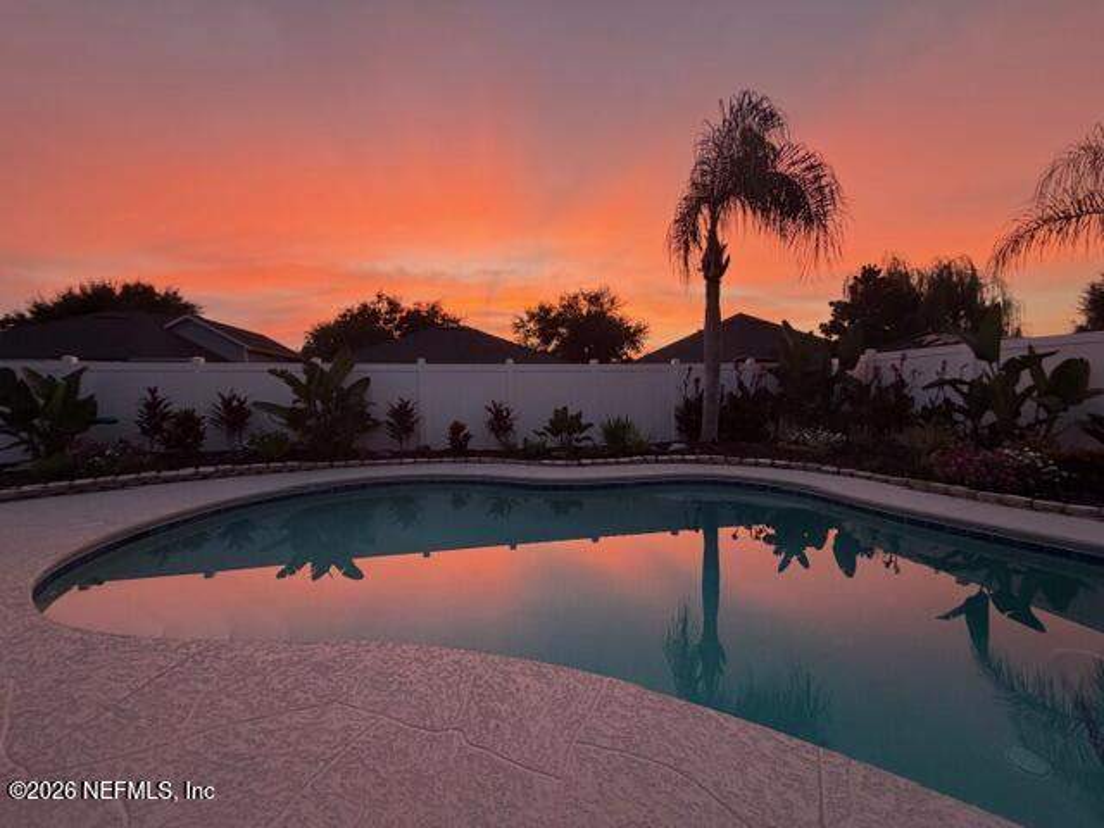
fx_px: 446
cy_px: 414
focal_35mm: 14
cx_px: 552
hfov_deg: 102.1
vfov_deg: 85.7
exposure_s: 1/121
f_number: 2.2
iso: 320
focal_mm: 2.22
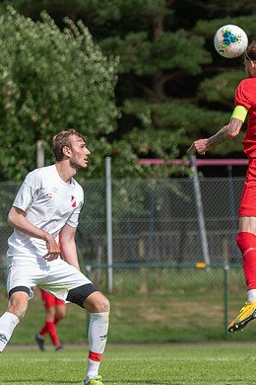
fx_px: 4693
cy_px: 189
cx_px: 291
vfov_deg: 4.7
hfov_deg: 3.1
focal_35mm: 440
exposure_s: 1/1600
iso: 125
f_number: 3.2
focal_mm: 122
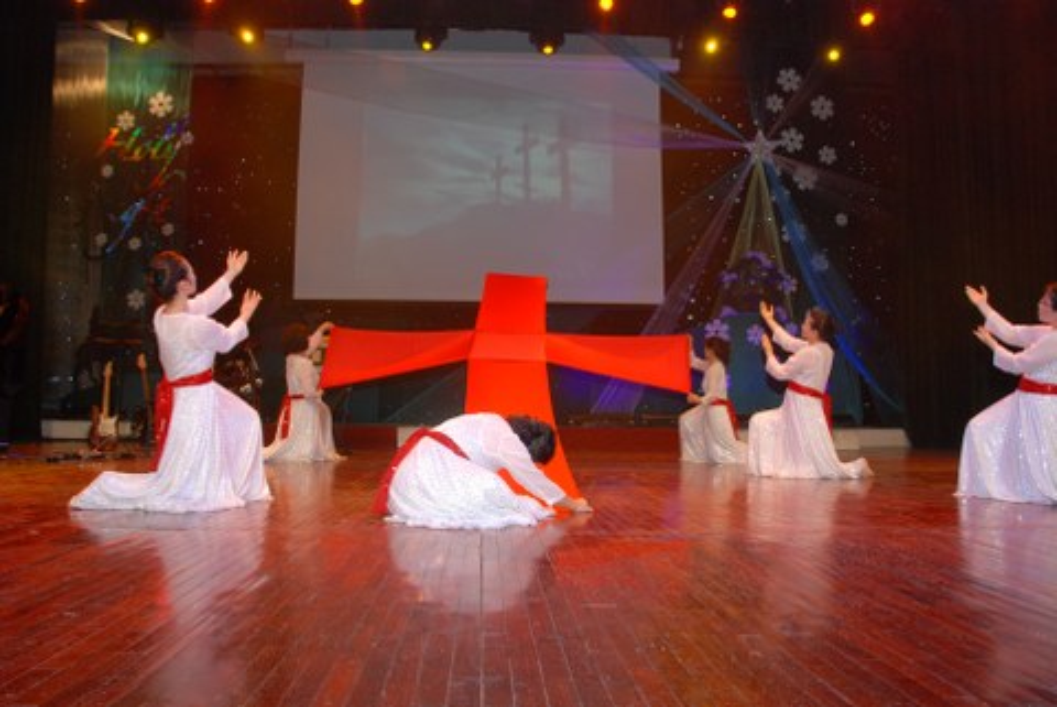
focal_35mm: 27
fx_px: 793
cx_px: 528
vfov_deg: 48.0
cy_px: 354
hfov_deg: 67.3
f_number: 5
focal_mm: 18
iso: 640
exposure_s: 1/60
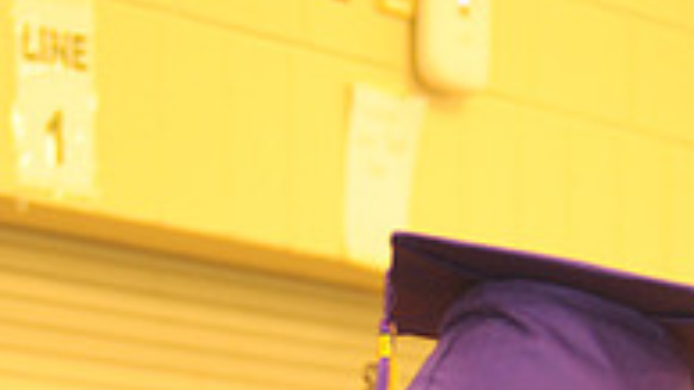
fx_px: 5298
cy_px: 891
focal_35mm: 288
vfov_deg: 4.1
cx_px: 433
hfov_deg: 7.5
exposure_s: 1/80
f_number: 5.6
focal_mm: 92
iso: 1600
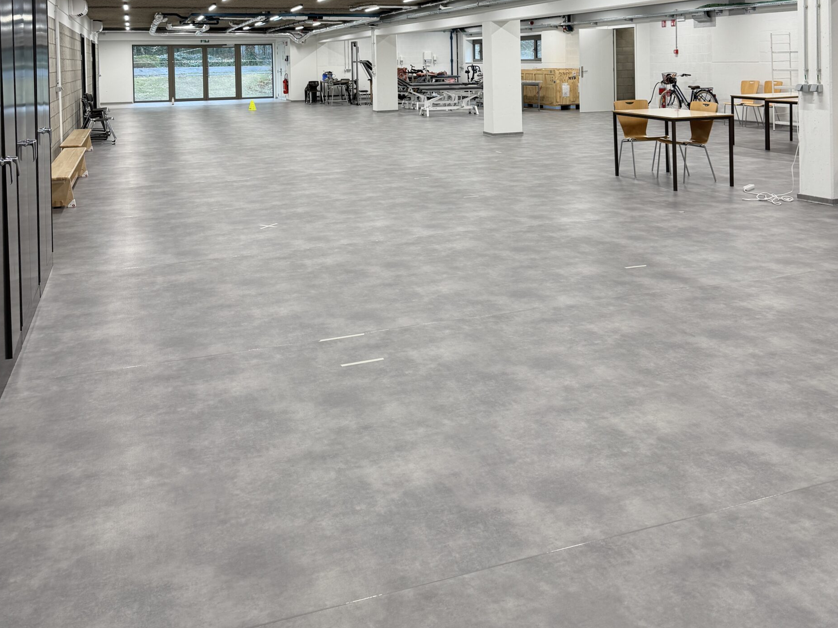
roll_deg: +0.7
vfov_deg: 40.0
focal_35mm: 33
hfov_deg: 55.4
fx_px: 799
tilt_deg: -0.9
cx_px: 426
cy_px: 73
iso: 100
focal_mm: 6.76
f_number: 1.78
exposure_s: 1/100
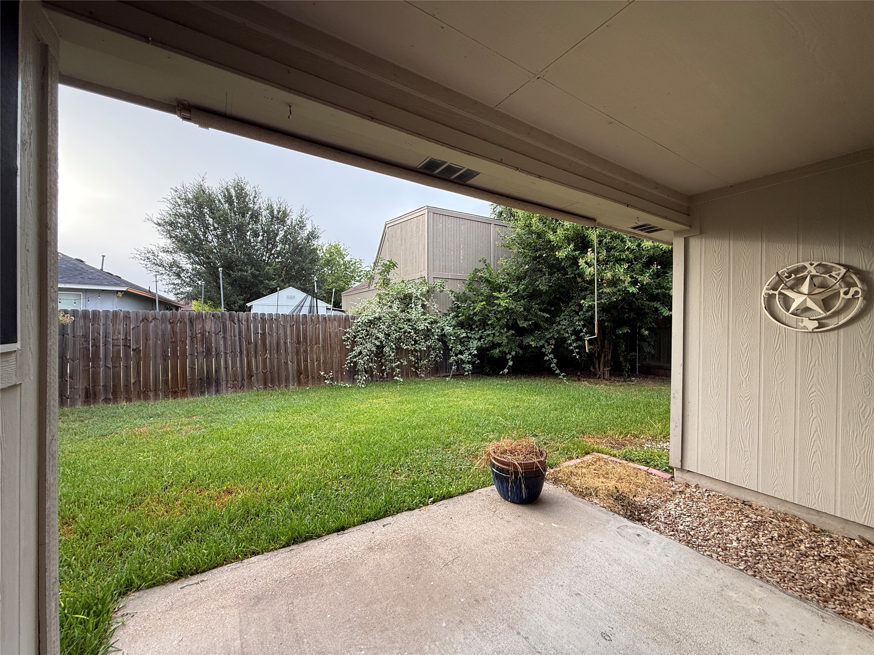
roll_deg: -0.6
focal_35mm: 14
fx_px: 353
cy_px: 328
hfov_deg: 102.1
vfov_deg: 85.7
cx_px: 437
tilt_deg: -0.5
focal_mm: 2.22
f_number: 2.2
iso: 64
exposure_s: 1/140
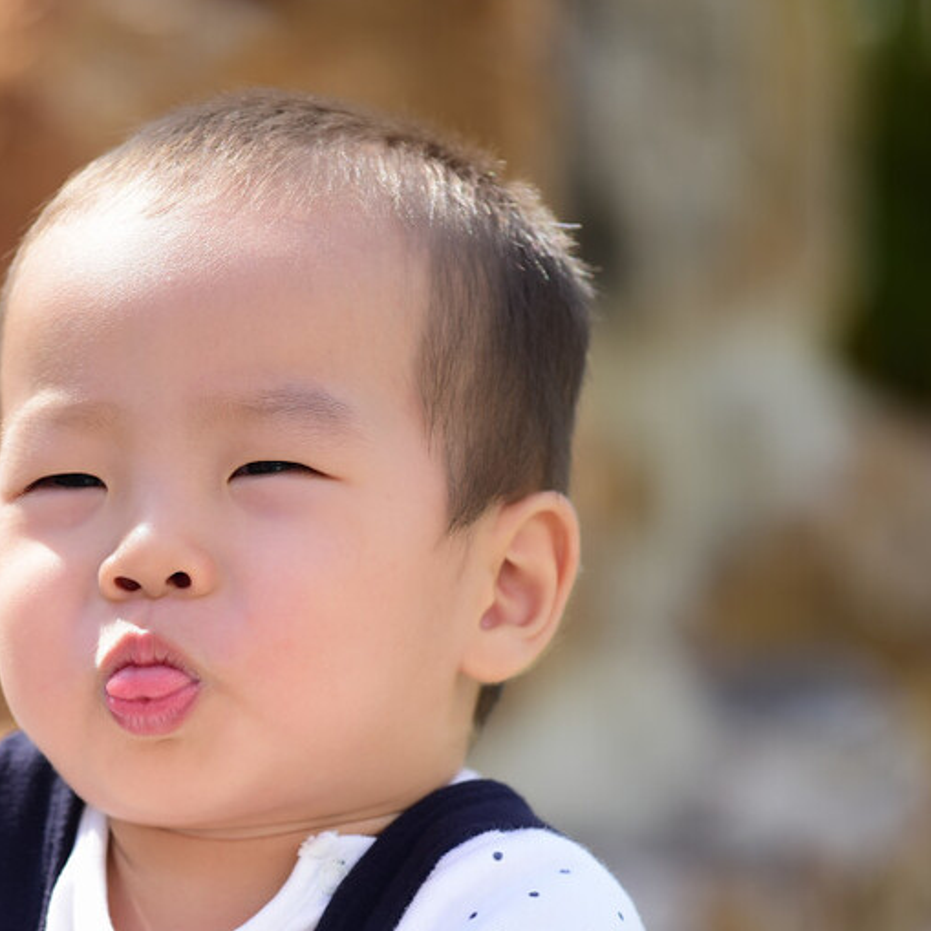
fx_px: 10985
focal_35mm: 361
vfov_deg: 4.9
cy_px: 669
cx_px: 185
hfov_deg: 4.9
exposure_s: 1/320
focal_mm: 180
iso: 100
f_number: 4
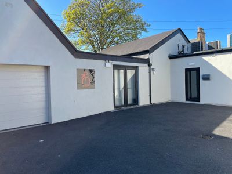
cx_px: 116
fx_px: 174
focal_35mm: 26
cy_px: 87
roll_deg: +1.4
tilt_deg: -1.4
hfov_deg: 67.3
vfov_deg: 53.1
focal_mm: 4.2
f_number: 1.6
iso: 32
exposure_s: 1/1182
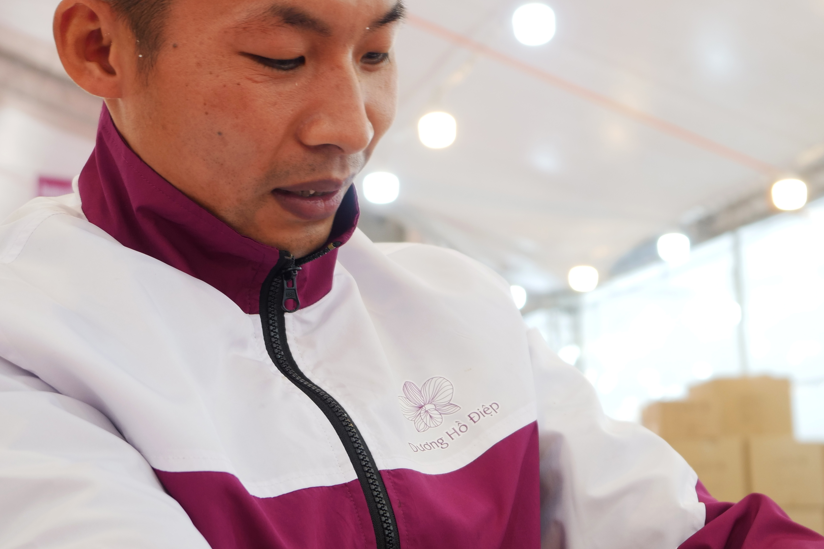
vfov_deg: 19.7
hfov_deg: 29.1
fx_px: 1579
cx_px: 534
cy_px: 180
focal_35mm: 69
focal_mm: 20
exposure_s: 1/60
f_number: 2.8
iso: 200
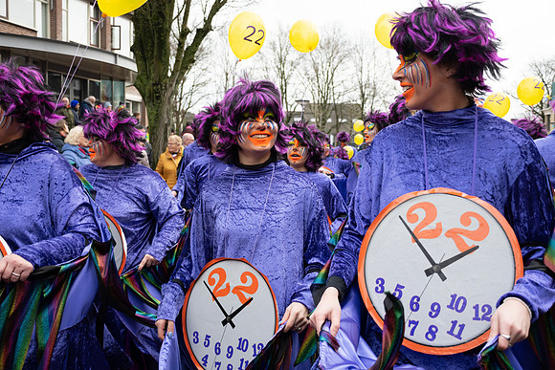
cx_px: 278
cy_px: 185
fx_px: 555
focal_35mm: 36
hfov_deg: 53.1
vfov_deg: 36.9
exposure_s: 1/800
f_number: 4
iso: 400
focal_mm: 24
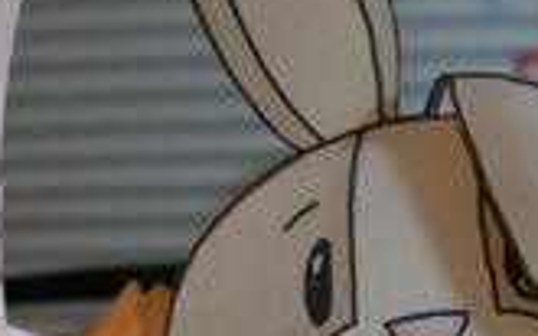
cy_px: 555
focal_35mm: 101
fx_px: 1480
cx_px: 427
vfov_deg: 12.1
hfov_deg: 20.4
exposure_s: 1/20
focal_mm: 6.3
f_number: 3.1
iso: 160
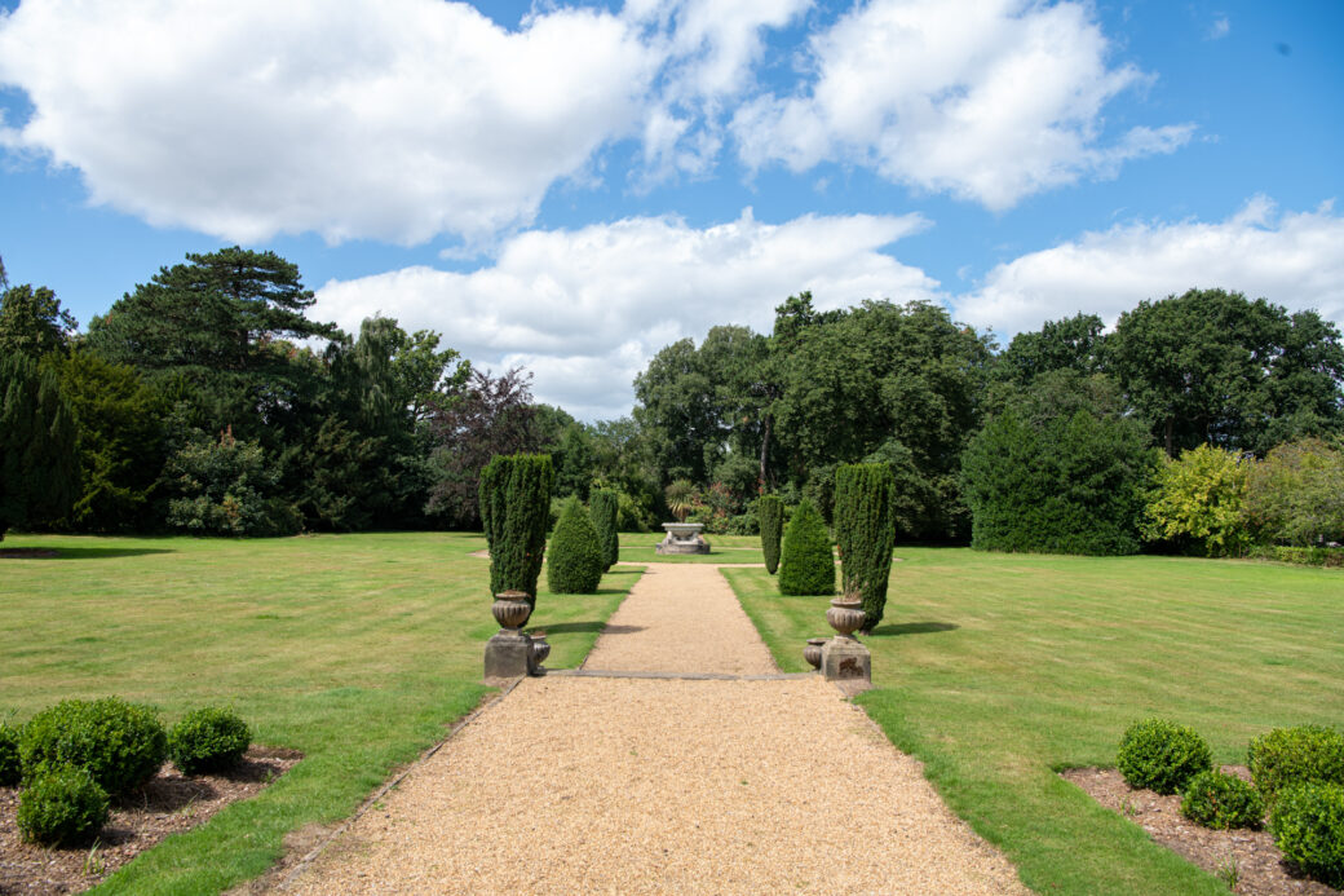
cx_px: 672
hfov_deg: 67.4
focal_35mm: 27
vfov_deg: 47.9
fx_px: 1008
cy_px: 448
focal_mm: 27
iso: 200
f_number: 8
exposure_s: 1/250
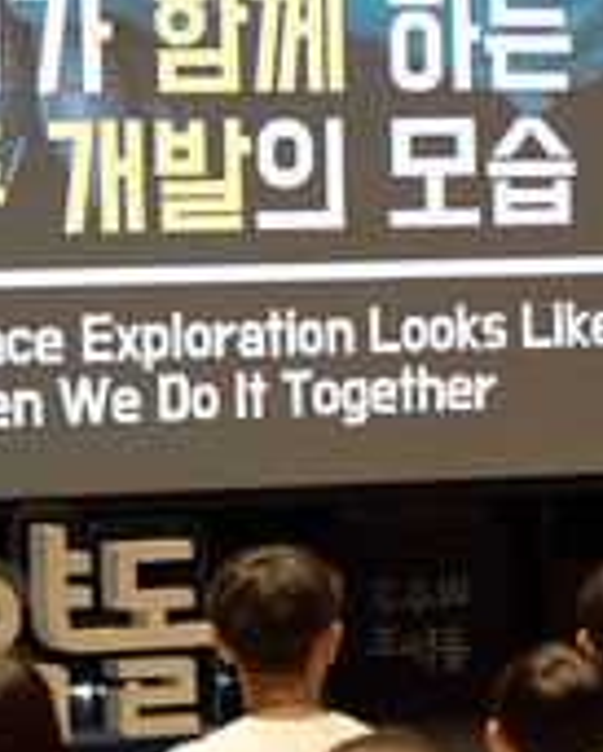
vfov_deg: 8.4
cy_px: 101
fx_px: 5126
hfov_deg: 6.7
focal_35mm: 230
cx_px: 453
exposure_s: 1/125
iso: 1600
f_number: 2.8
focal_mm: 70
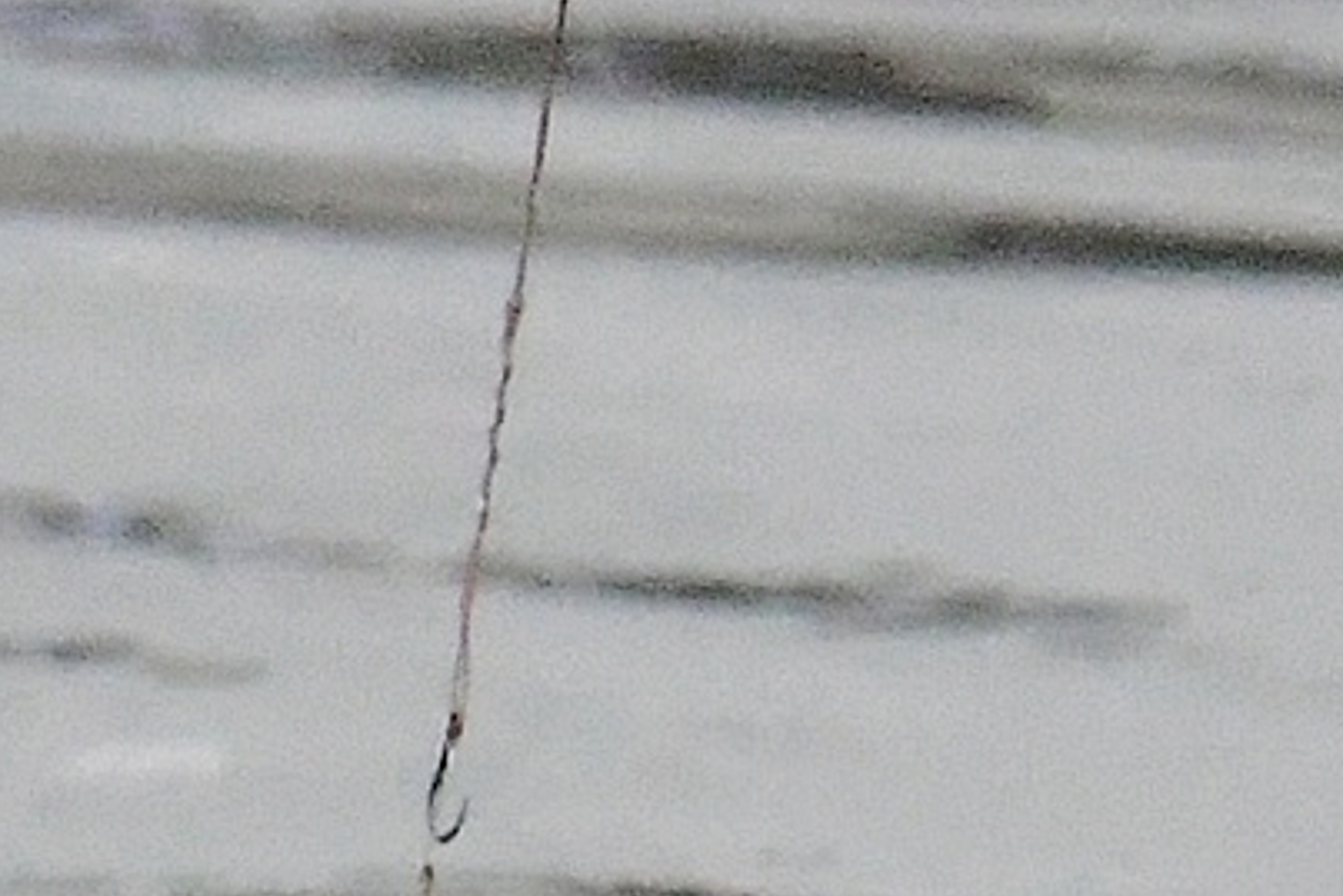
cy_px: 846
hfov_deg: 1.2
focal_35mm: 1711
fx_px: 63849
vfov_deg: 0.8
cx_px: -240
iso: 6400
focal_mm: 460
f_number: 9
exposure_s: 1/6400
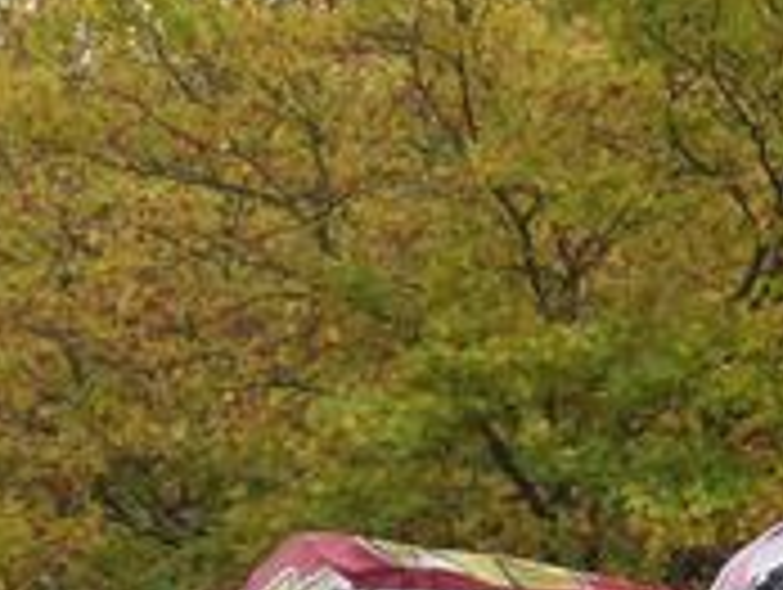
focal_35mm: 893
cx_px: 738
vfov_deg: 1.7
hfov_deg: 2.2
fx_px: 20227
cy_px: 939
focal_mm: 48.6
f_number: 3.7
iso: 400
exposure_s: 1/500
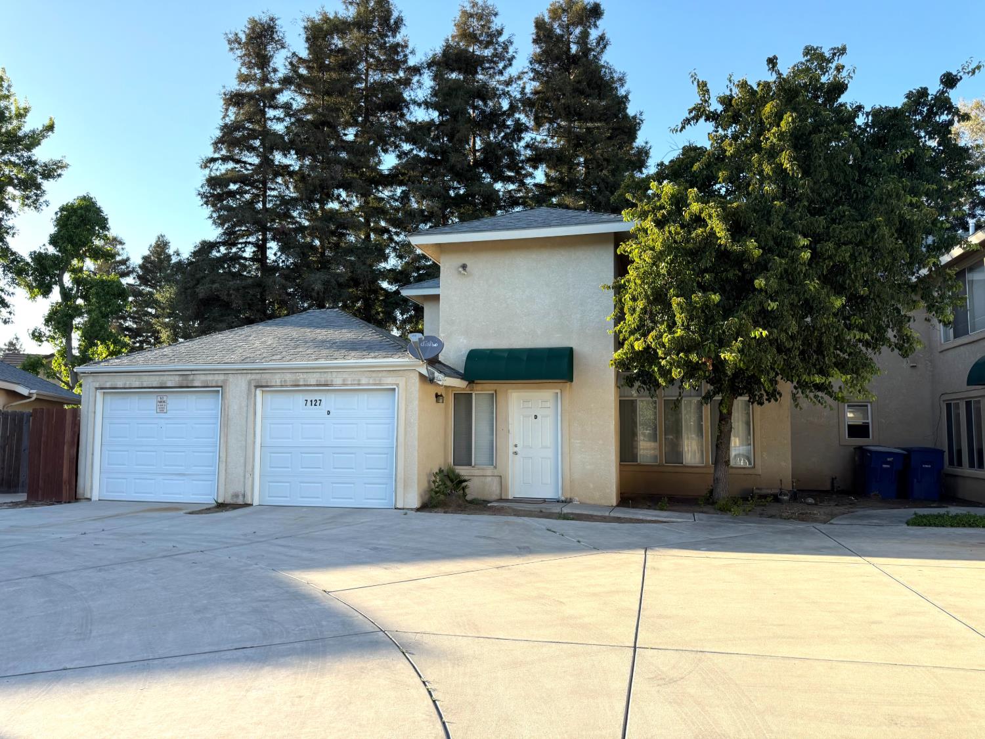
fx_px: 683
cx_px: 492
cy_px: 370
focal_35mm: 24
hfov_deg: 71.6
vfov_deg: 56.8
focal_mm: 6.76
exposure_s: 1/1437
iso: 100
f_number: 1.78
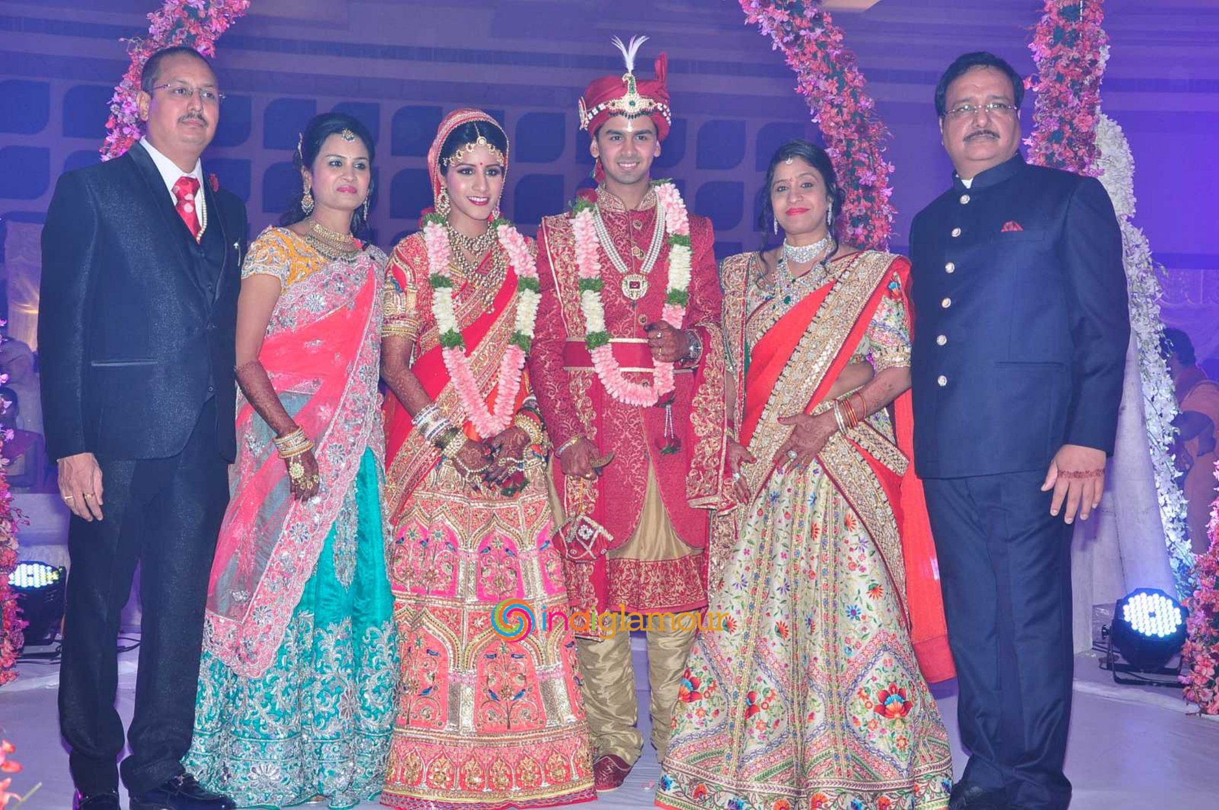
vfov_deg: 26.4
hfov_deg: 38.9
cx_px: 610
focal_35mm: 51
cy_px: 405
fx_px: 1725
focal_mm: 34
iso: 400
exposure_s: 1/125
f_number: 7.1
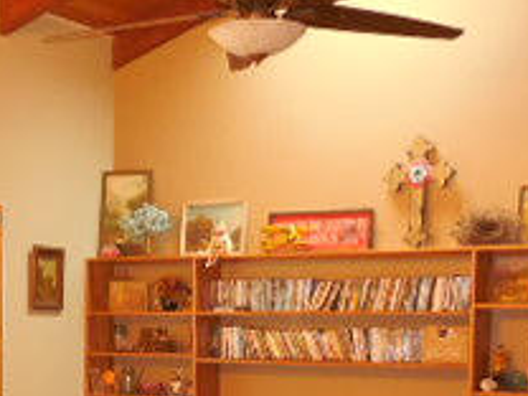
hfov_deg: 25.0
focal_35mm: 77
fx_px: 1174
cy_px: 444
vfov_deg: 18.4
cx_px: 114
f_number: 3.3
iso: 800
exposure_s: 1/20
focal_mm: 4.5
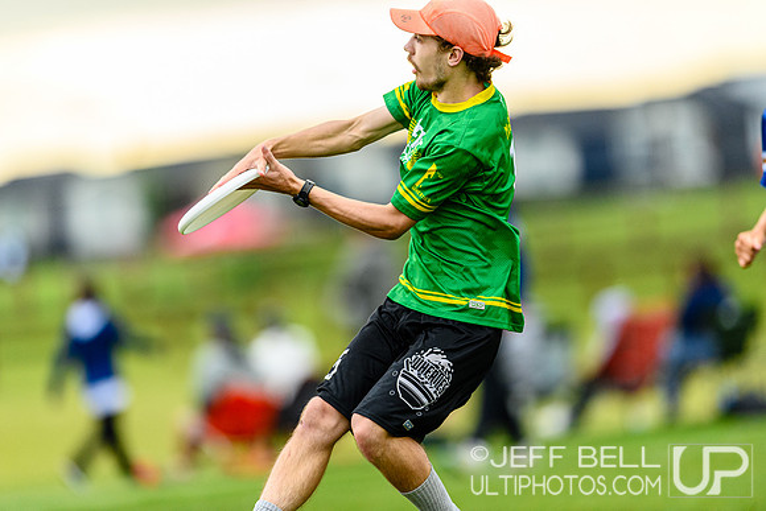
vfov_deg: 3.4
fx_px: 8513
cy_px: 256
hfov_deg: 5.2
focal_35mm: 400
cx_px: 383
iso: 2800
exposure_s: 1/2000
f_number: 3.2
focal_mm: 400
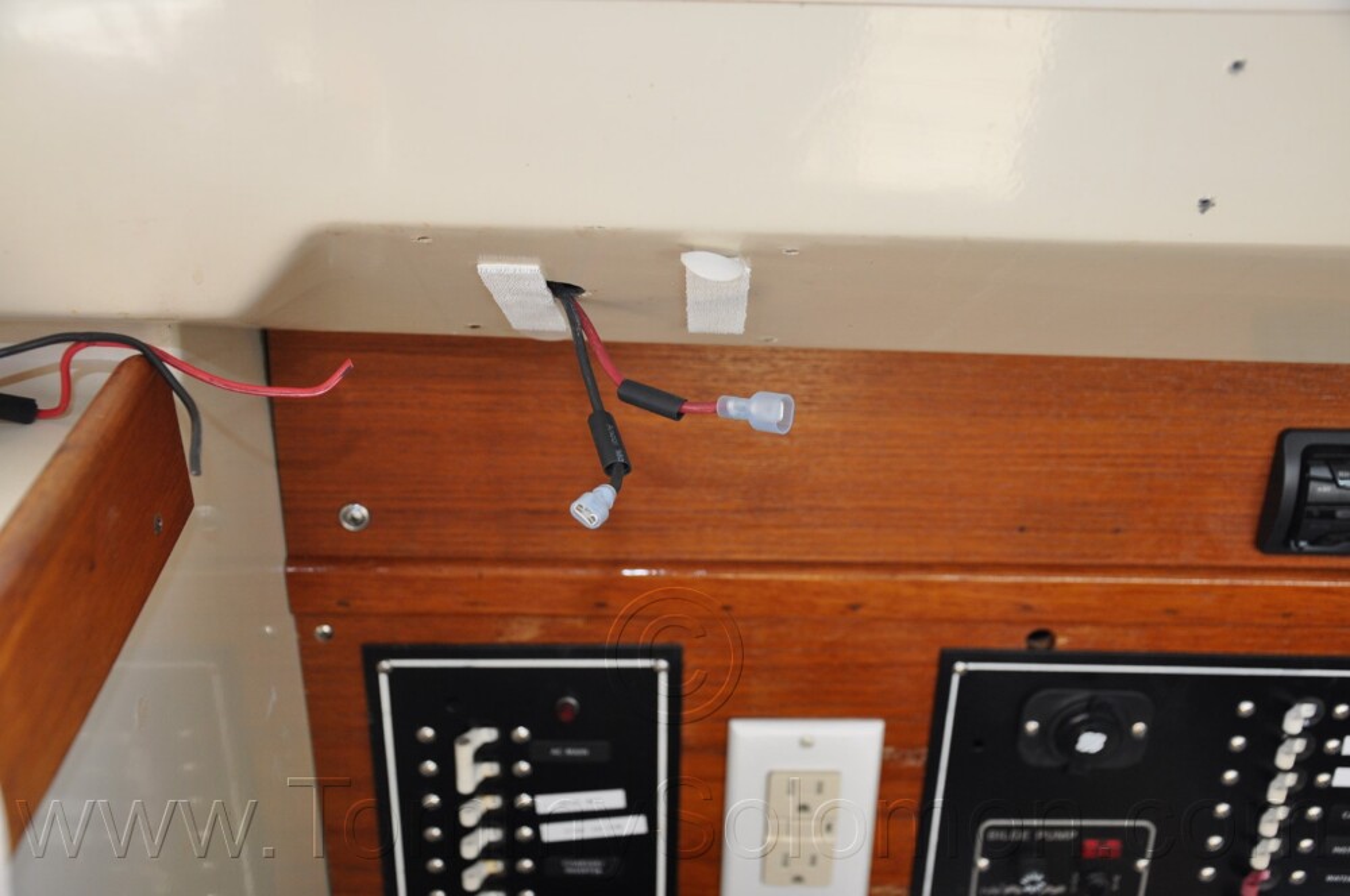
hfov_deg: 46.5
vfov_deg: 31.8
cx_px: 675
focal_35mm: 42
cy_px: 448
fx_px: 1573
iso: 560
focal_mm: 28
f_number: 4
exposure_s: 1/125
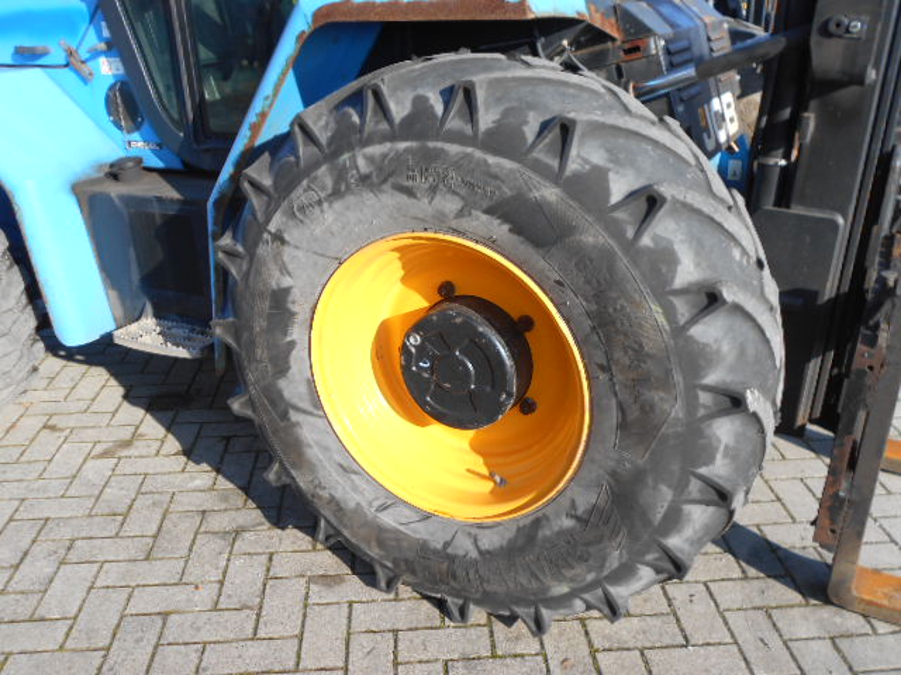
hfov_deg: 54.0
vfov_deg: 41.8
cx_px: 450
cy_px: 338
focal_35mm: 34
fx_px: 885
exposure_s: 1/320
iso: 80
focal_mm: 5.8
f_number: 3.6
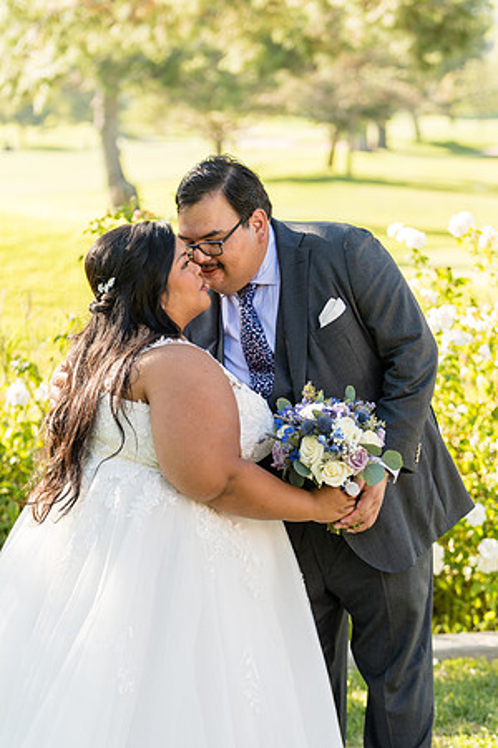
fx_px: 2303
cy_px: 374
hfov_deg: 12.3
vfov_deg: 18.4
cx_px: 249
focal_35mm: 111
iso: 200
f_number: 2.8
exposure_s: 1/640
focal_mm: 74
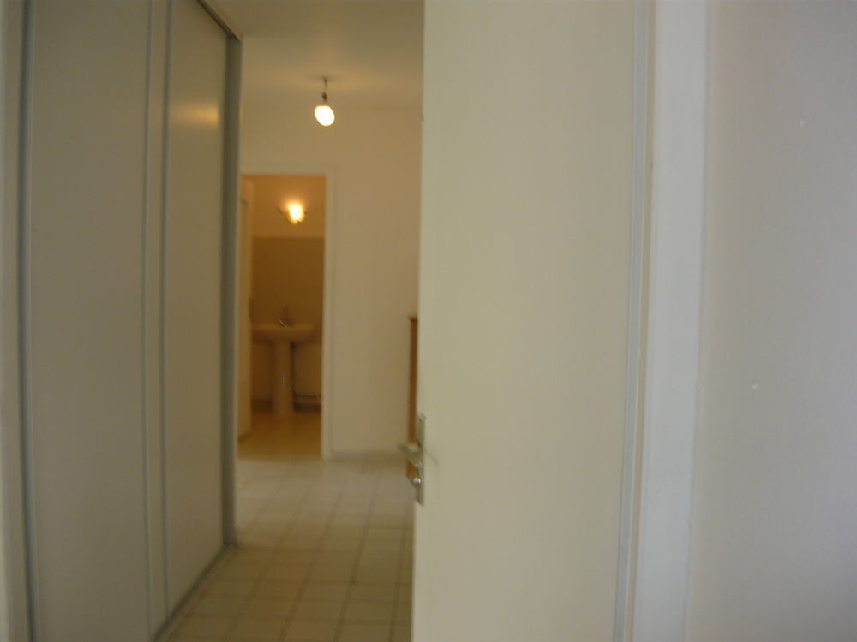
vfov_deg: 42.9
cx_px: 428
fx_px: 817
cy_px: 321
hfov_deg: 55.4
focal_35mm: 33
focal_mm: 5.5
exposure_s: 1/30
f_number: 2.8
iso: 100
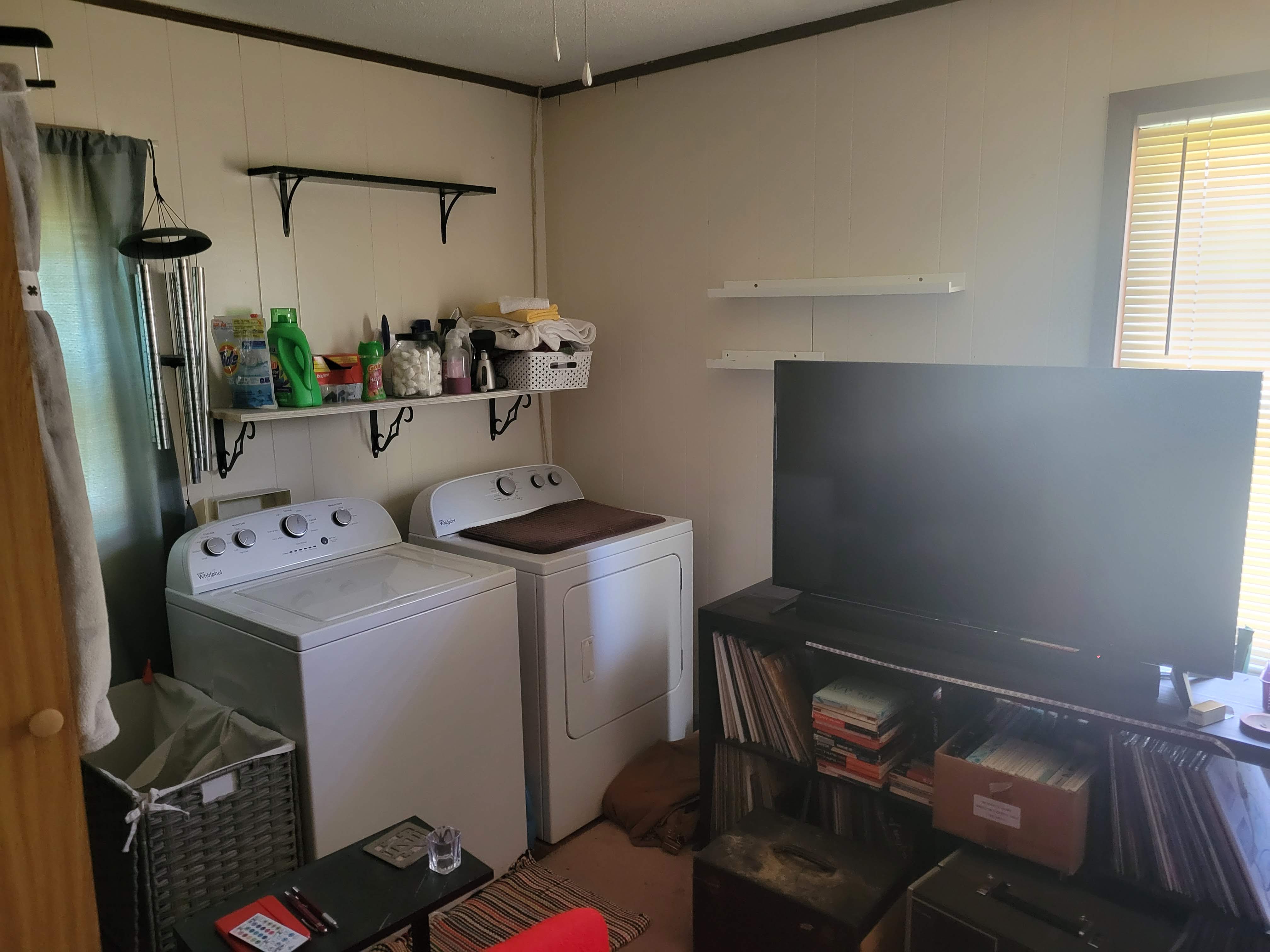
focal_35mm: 26
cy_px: 476
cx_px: 635
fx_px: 954
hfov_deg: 67.3
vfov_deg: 53.1
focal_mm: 5.4
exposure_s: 1/24
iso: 640
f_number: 1.8
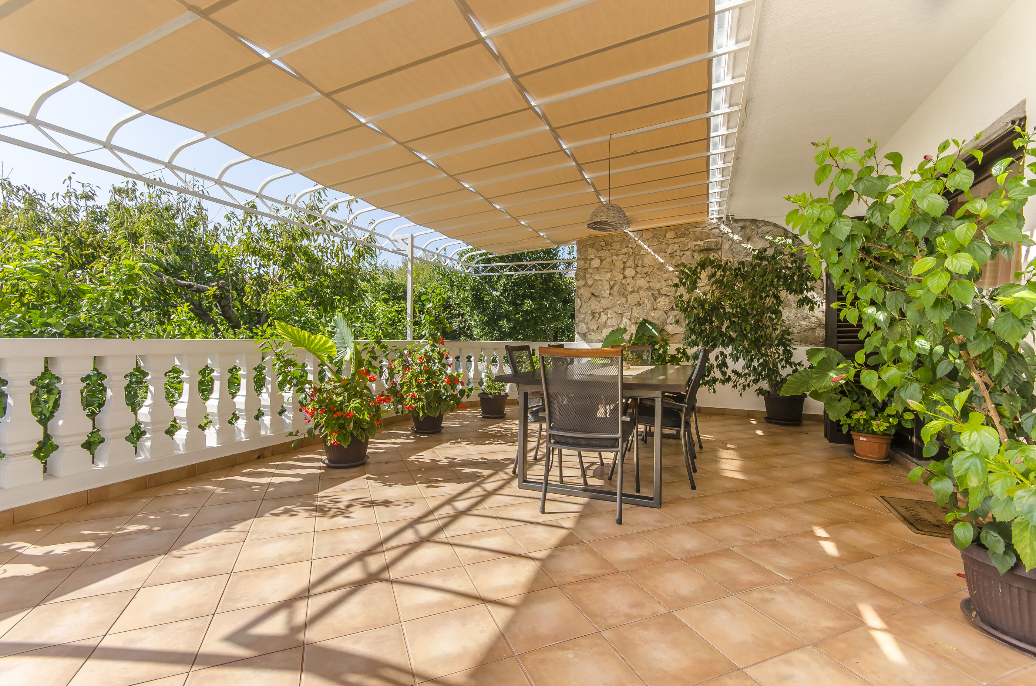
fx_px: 431
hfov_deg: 100.5
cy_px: 343
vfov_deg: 77.1
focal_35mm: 15
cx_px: 518
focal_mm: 10
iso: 100
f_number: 8
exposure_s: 1/125
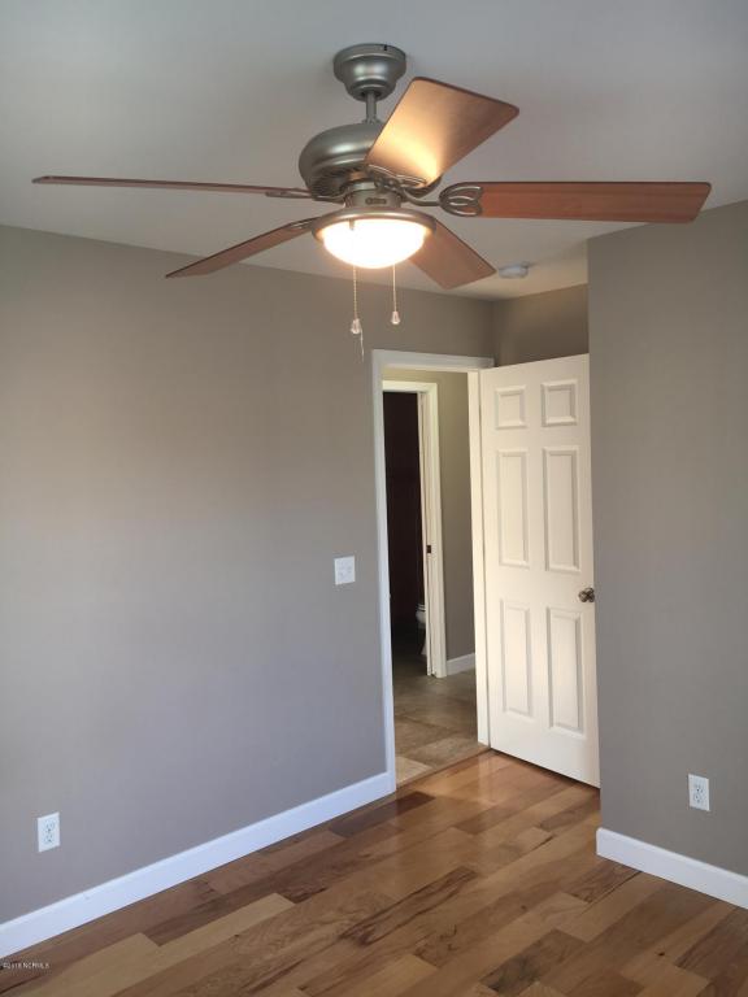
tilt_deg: -2.4
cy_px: 498
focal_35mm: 29
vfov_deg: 61.7
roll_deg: +2.0
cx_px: 374
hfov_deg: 48.2
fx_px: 836
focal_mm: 4.15
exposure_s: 1/30
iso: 25
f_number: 2.2
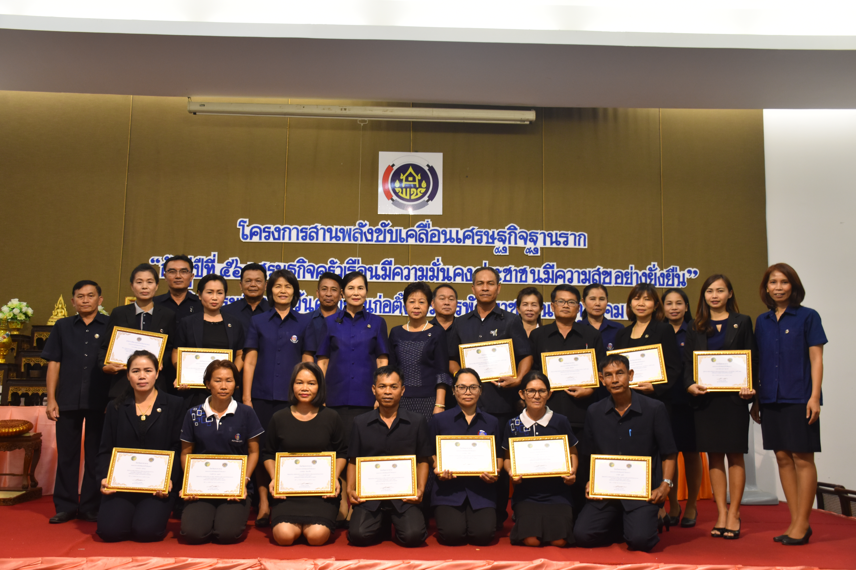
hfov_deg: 53.1
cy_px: 285
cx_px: 428
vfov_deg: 36.9
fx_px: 856
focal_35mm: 36
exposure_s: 1/60
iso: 640
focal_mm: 24
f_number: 4
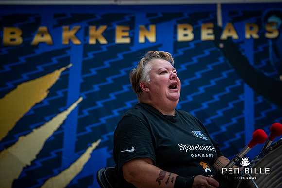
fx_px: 700
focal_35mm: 89
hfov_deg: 22.8
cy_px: 94
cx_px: 144
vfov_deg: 15.3
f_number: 3.2
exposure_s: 1/400
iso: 1600
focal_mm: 85
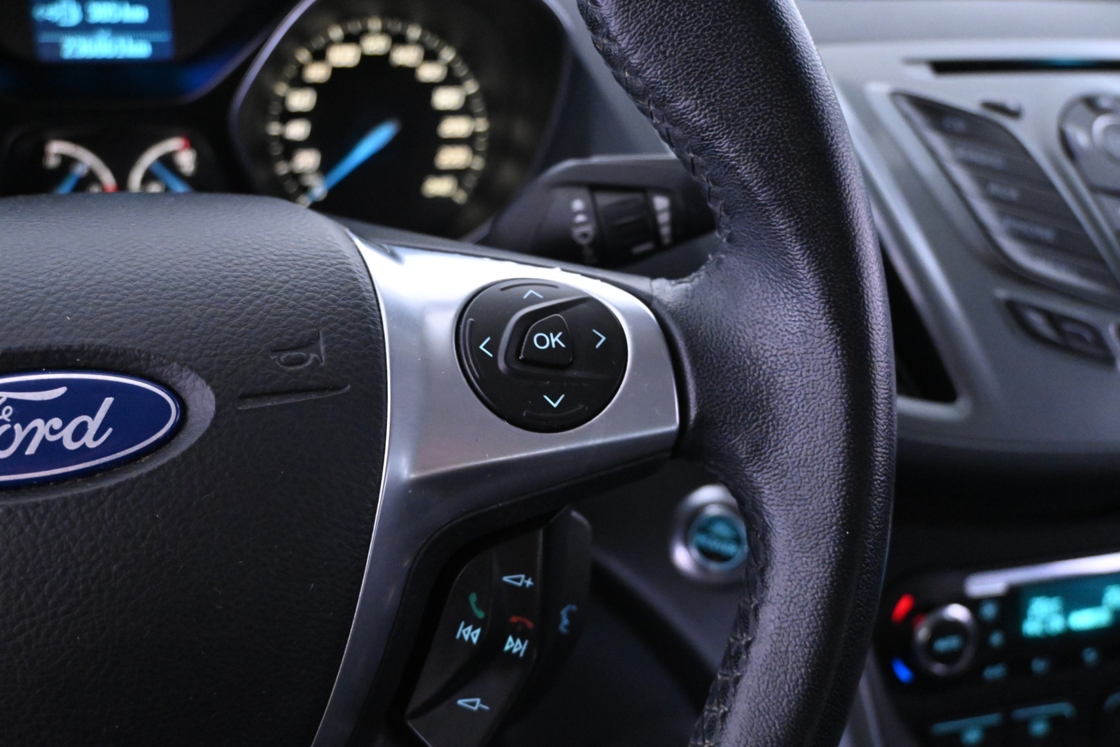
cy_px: 374
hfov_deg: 55.1
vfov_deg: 38.4
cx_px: 560
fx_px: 1073
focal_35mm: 34
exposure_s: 1/40
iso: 5600
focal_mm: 23
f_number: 4.2
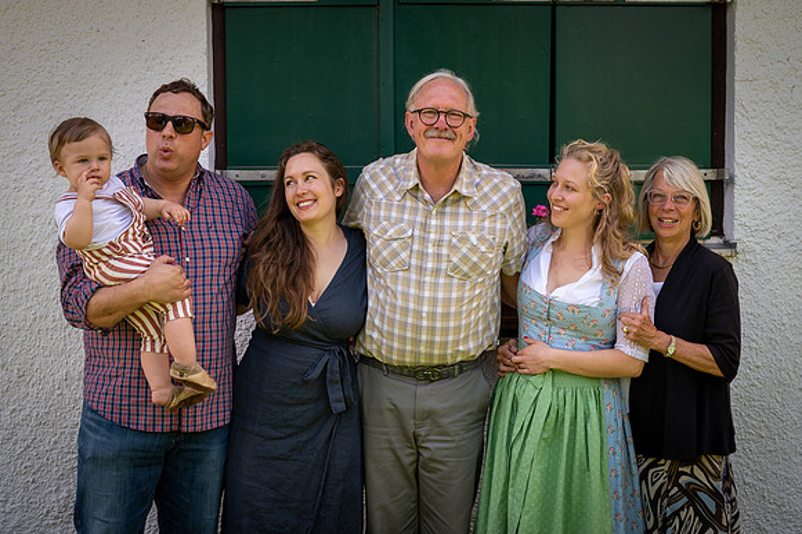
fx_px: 1245
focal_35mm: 56
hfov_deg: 35.7
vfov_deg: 24.2
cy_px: 272
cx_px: 397
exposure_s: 1/200
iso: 250
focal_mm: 53
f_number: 8
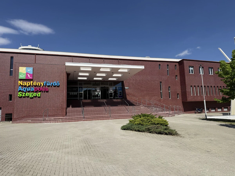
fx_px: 163
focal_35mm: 24
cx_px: 118
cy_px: 88
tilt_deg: +7.9
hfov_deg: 71.6
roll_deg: +1.8
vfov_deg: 56.8
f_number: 1.78
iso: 80
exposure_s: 1/7353
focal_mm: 6.76
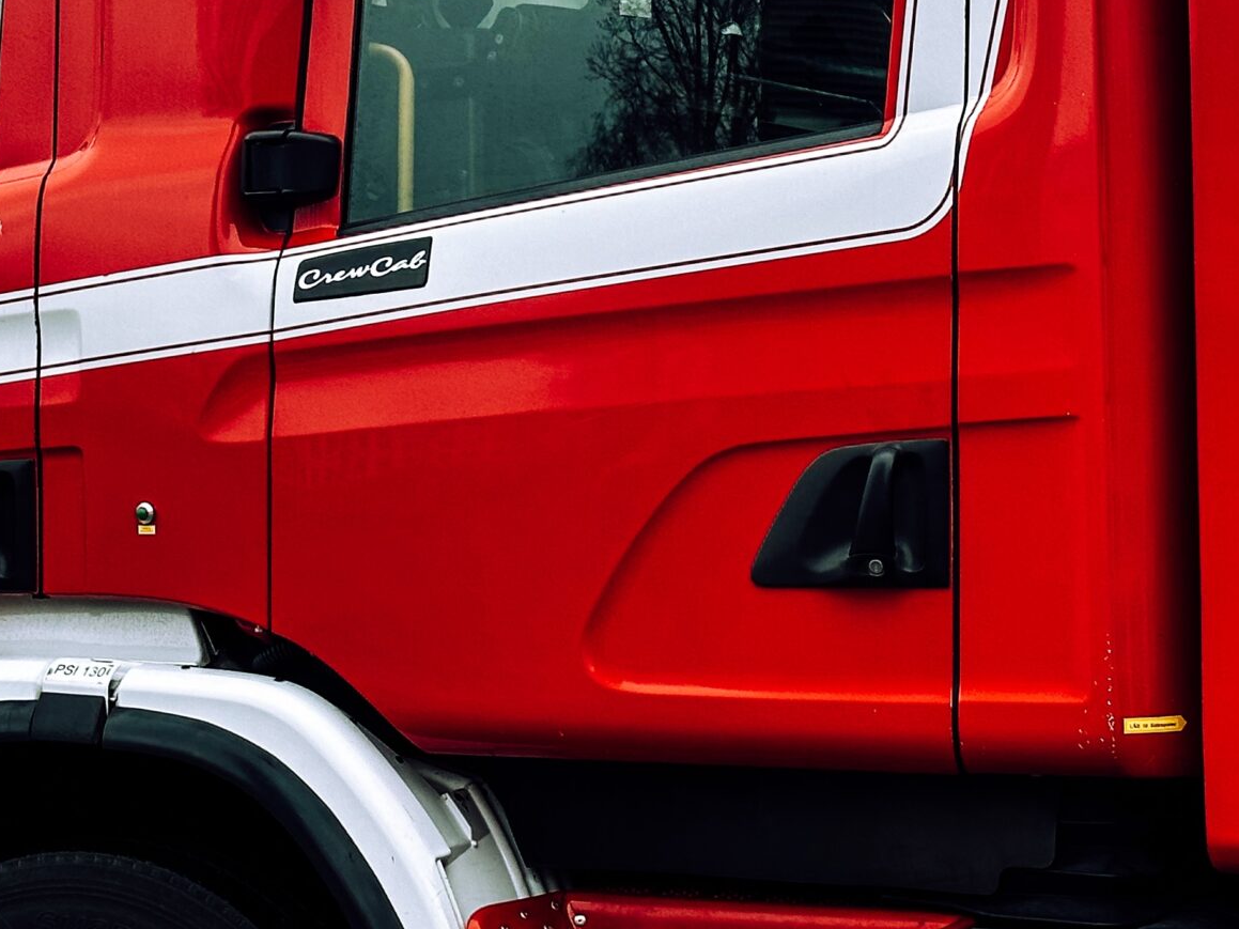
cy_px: 433
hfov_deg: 18.5
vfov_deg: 14.0
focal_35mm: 106
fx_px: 3794
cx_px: 721
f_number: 1.8
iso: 64
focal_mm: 6.86
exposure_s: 1/290
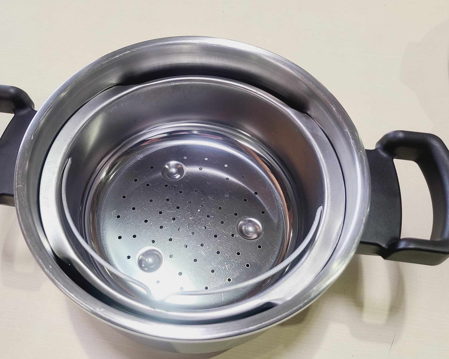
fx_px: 425
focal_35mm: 32
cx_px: 187
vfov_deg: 45.8
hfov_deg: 55.4
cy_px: 194
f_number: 1.8
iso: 64
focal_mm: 5.4
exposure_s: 1/50
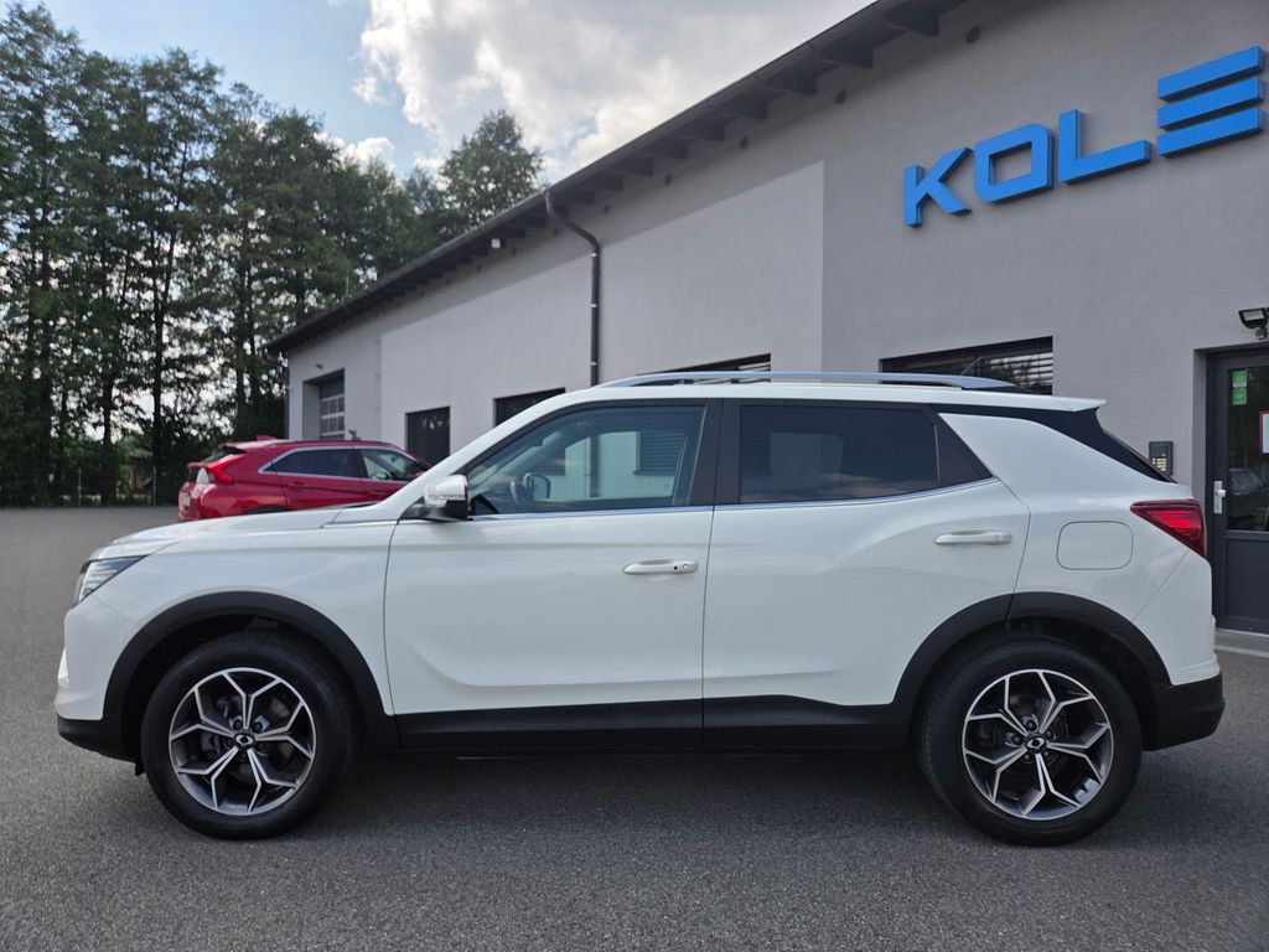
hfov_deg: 73.9
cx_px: 634
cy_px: 476
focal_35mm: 23
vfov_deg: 58.9
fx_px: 843
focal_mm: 5.4
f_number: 1.8
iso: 80
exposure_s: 1/5004
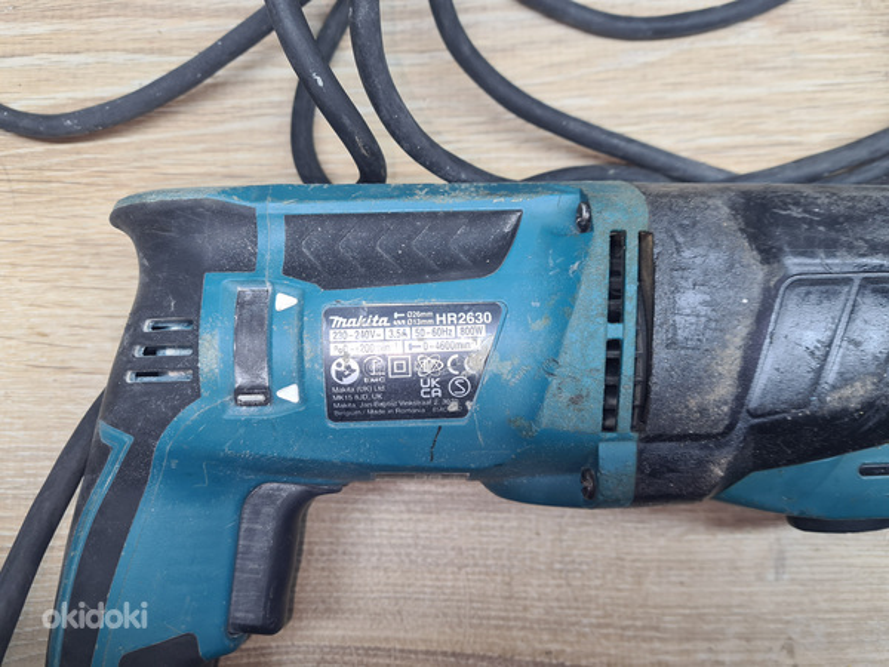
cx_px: 444
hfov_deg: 67.3
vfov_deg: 53.1
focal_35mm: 26
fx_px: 668
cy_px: 334
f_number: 1.8
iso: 50
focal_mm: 5.4
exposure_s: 1/50
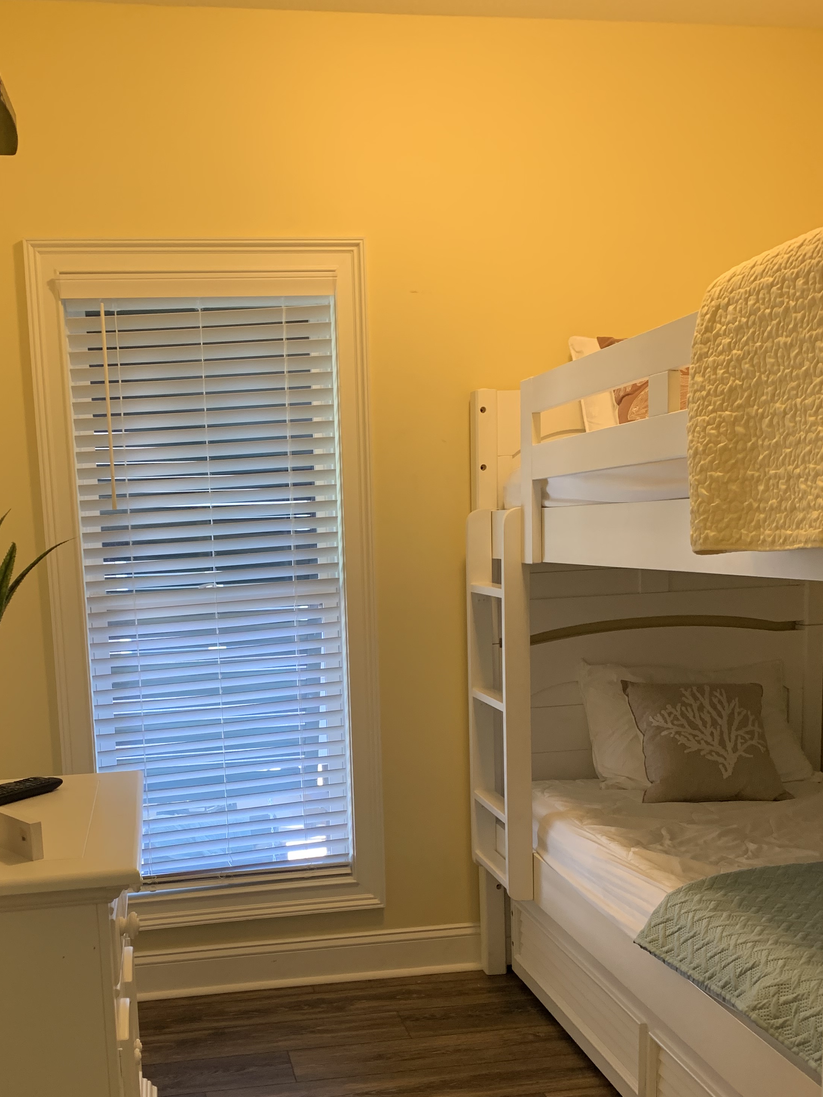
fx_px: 1141
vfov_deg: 50.7
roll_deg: +1.7
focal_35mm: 36
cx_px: 313
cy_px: 705
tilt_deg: -8.0
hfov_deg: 39.4
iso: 160
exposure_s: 1/60
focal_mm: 4.25
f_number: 1.8
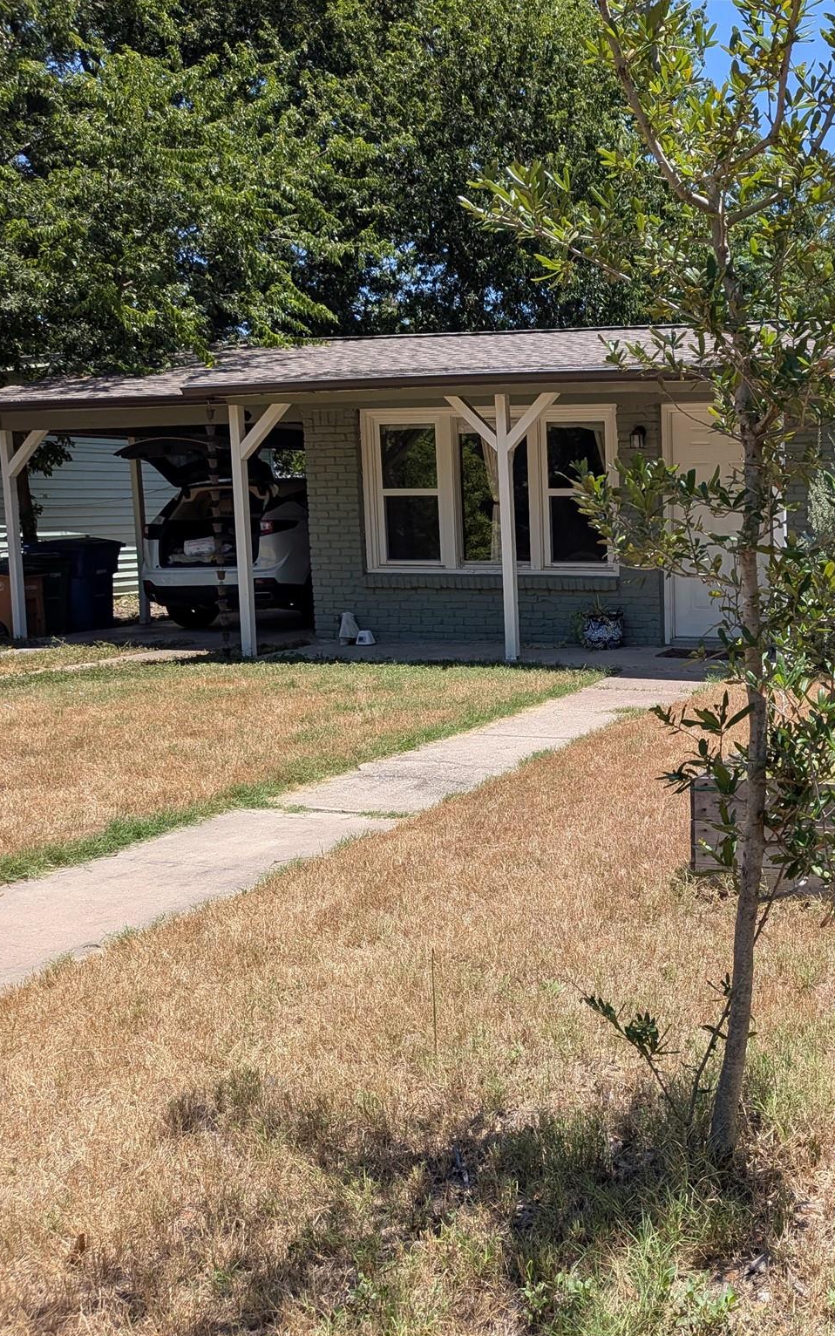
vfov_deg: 56.7
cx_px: 749
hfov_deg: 35.2
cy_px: 669
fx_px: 1237
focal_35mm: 34
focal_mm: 4.53
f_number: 1.7
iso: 30
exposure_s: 1/1312
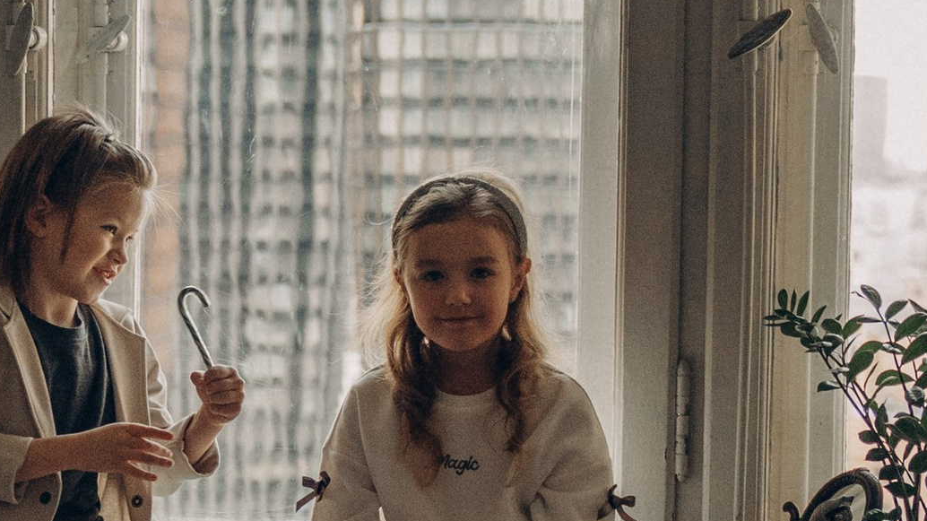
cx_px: 232
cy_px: 420
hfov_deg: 14.9
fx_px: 3539
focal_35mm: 144
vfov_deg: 8.4
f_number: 2.8
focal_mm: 37
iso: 2500
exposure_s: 1/640
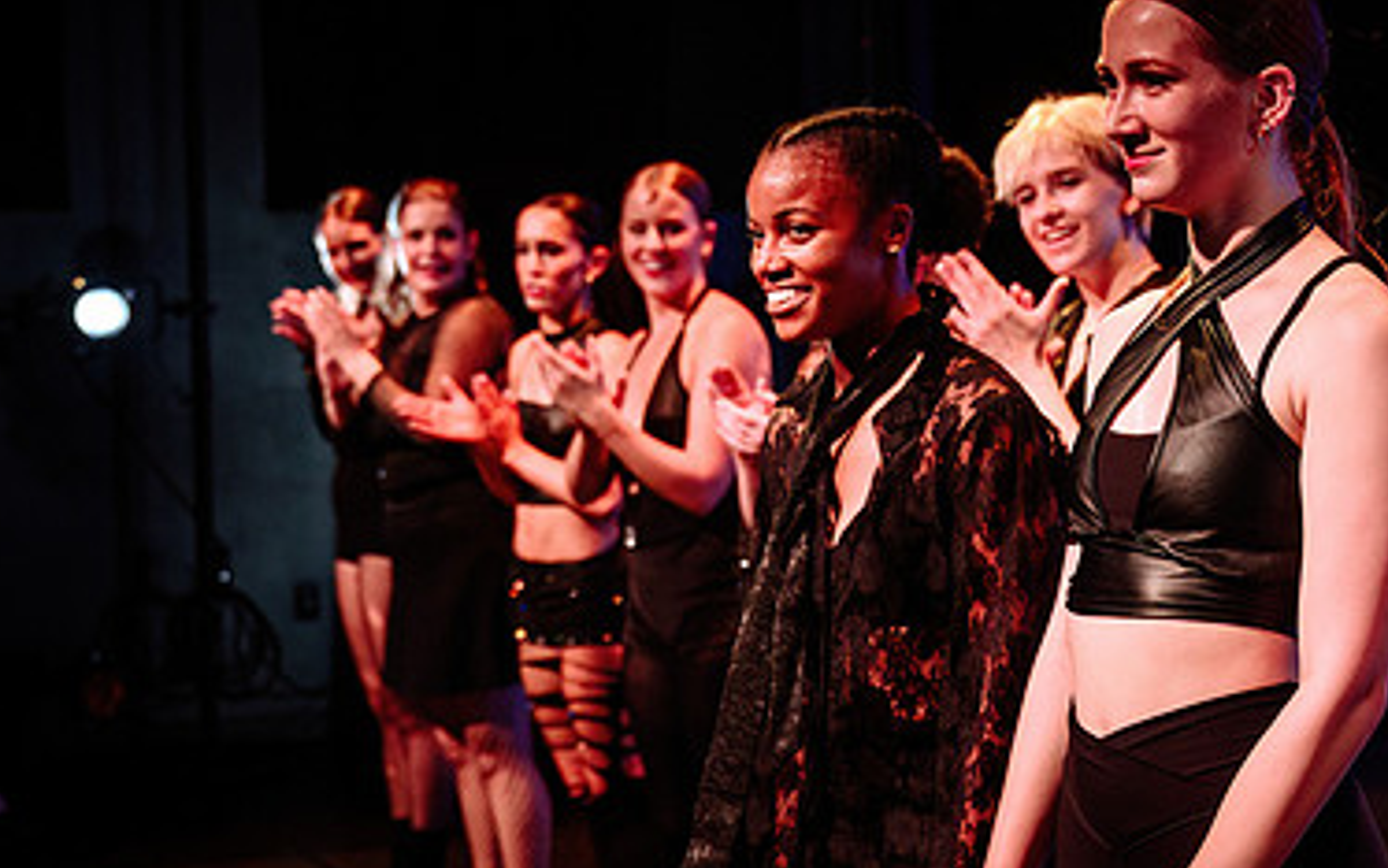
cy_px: 514
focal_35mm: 69
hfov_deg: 29.7
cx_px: 839
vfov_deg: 18.9
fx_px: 2611
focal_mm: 38
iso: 1250
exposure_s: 1/300
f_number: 2.8
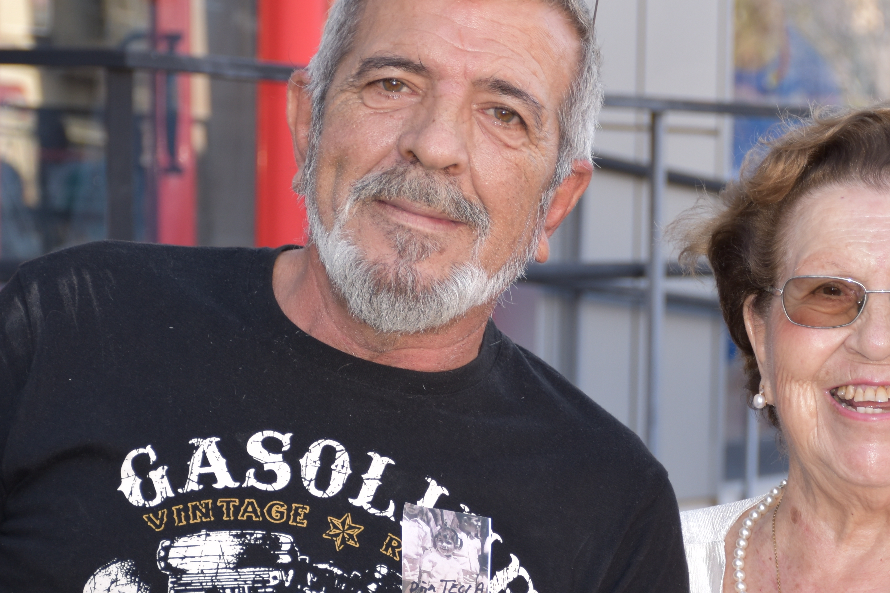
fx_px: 4005
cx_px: 712
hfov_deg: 12.6
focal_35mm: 162
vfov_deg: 8.5
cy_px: 400
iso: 180
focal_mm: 52
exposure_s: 1/125
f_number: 5.6
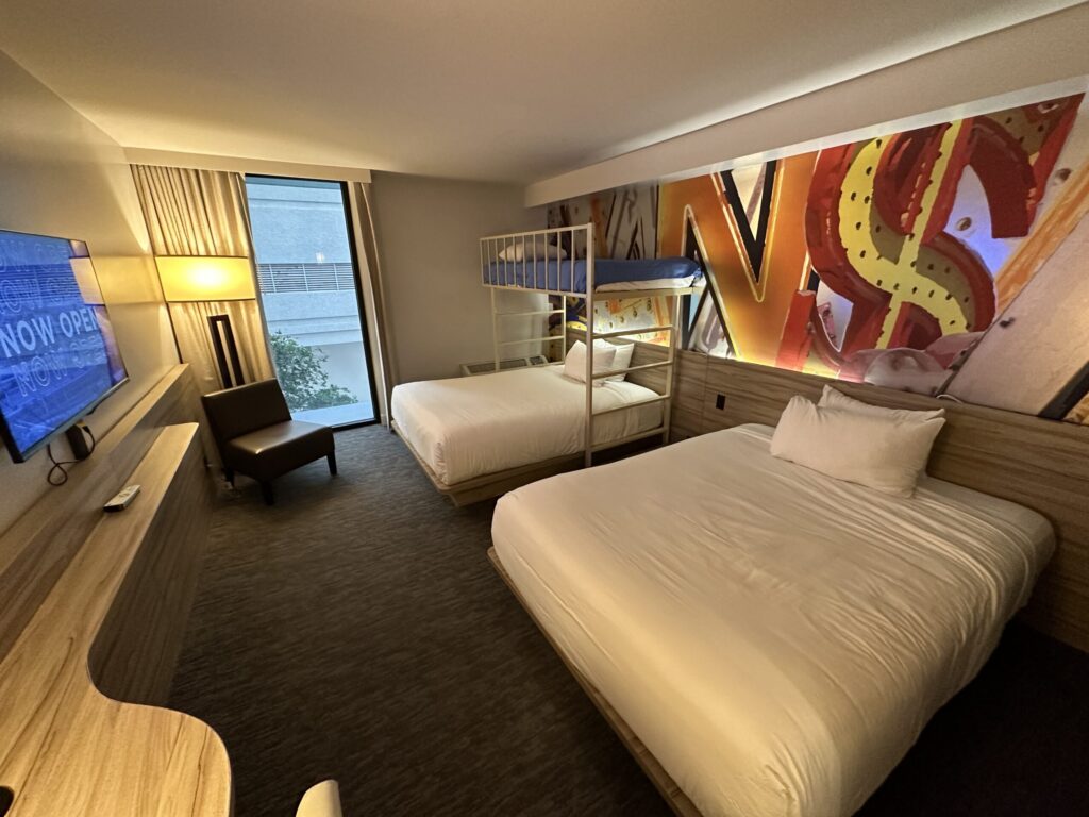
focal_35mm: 14
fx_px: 440
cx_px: 544
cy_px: 408
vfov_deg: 85.7
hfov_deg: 102.1
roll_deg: +0.5
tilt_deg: -18.5
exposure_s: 1/60
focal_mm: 2.22
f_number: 2.2
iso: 500
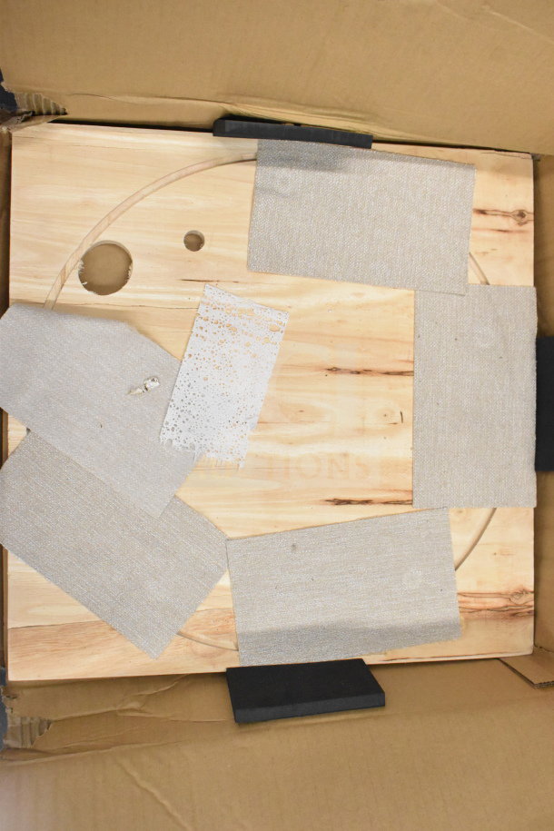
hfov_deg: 35.5
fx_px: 866
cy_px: 416
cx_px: 277
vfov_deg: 51.3
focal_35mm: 38
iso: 6400
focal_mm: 25
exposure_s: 1/250
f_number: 8
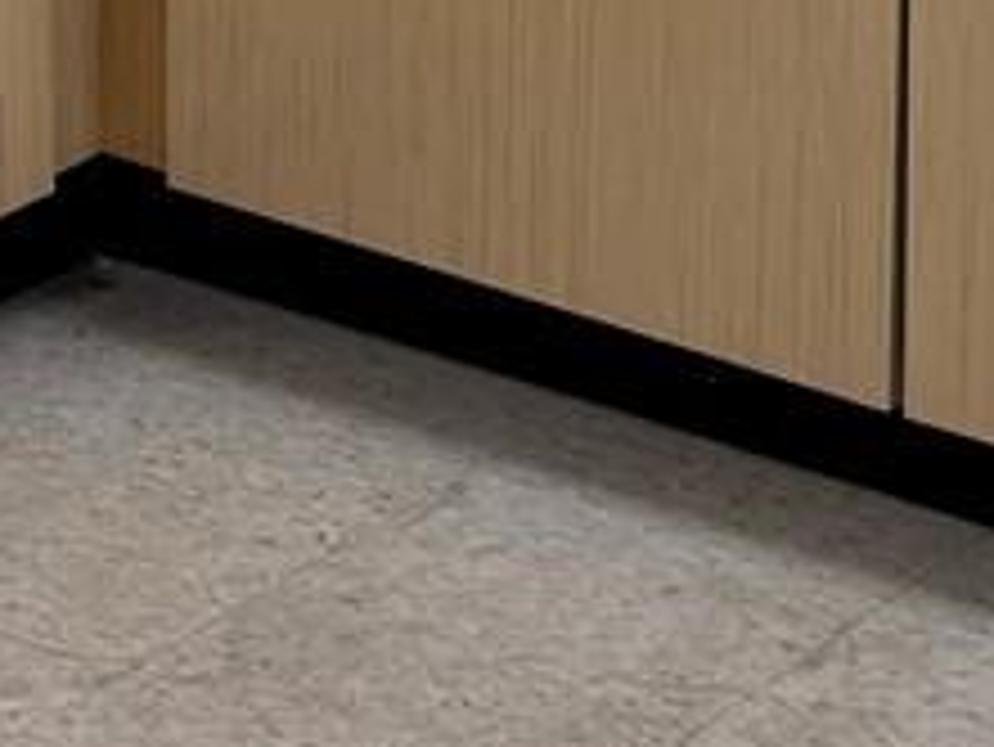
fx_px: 4999
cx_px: 1219
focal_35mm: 174
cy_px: -950
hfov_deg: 11.1
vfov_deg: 8.0
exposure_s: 1/150
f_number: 1.78
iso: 64
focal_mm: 6.76
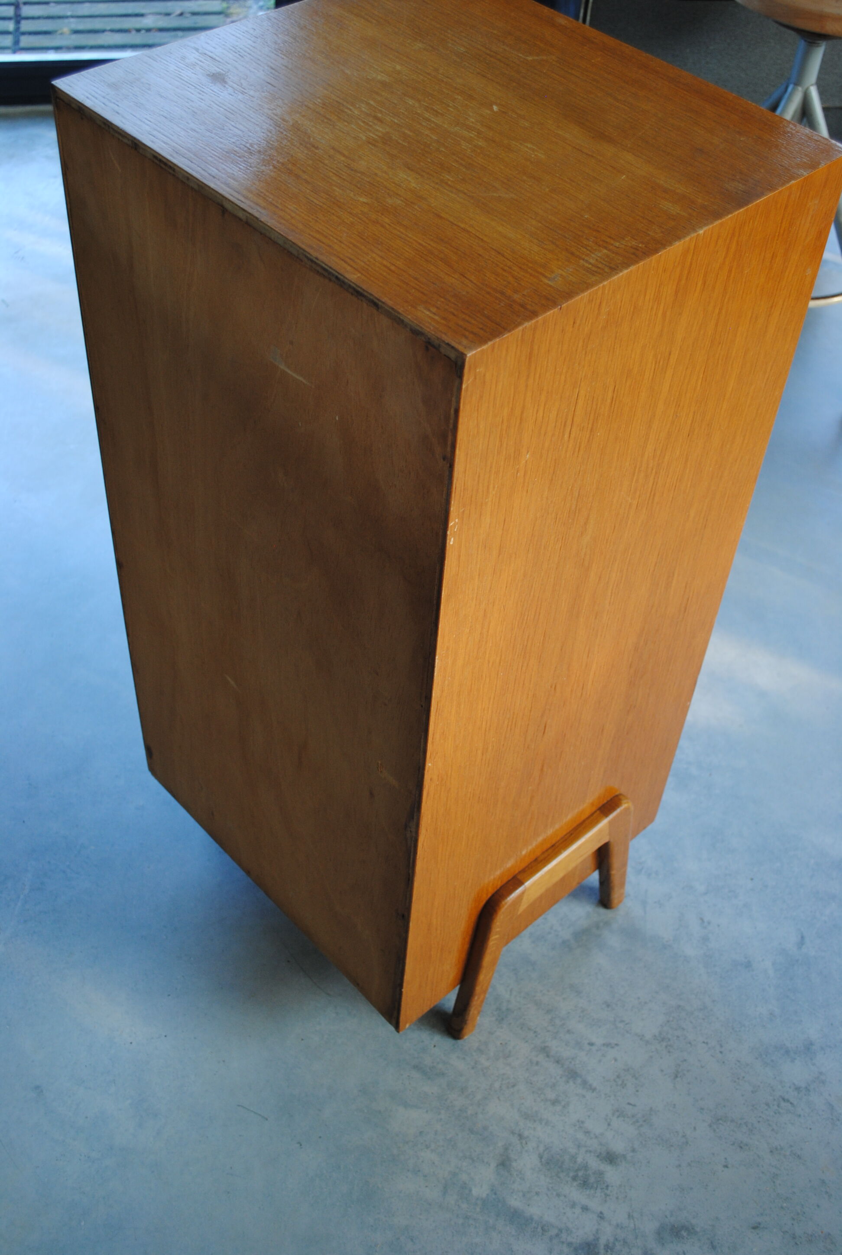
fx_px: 1362
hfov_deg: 34.4
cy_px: 628
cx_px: 421
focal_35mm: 39
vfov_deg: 49.5
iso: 250
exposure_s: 1/30
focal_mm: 26
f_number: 4.2
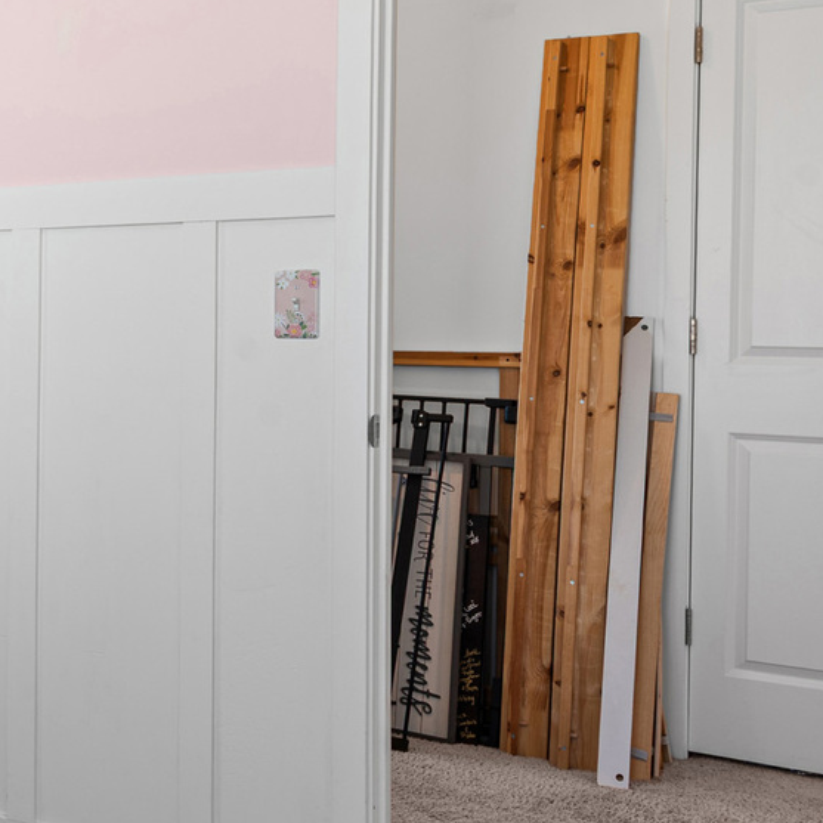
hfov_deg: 28.4
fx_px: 1345
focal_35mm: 50
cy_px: 390
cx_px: -226
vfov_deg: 34.0
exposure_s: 1/3
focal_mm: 16
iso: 100
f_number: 9
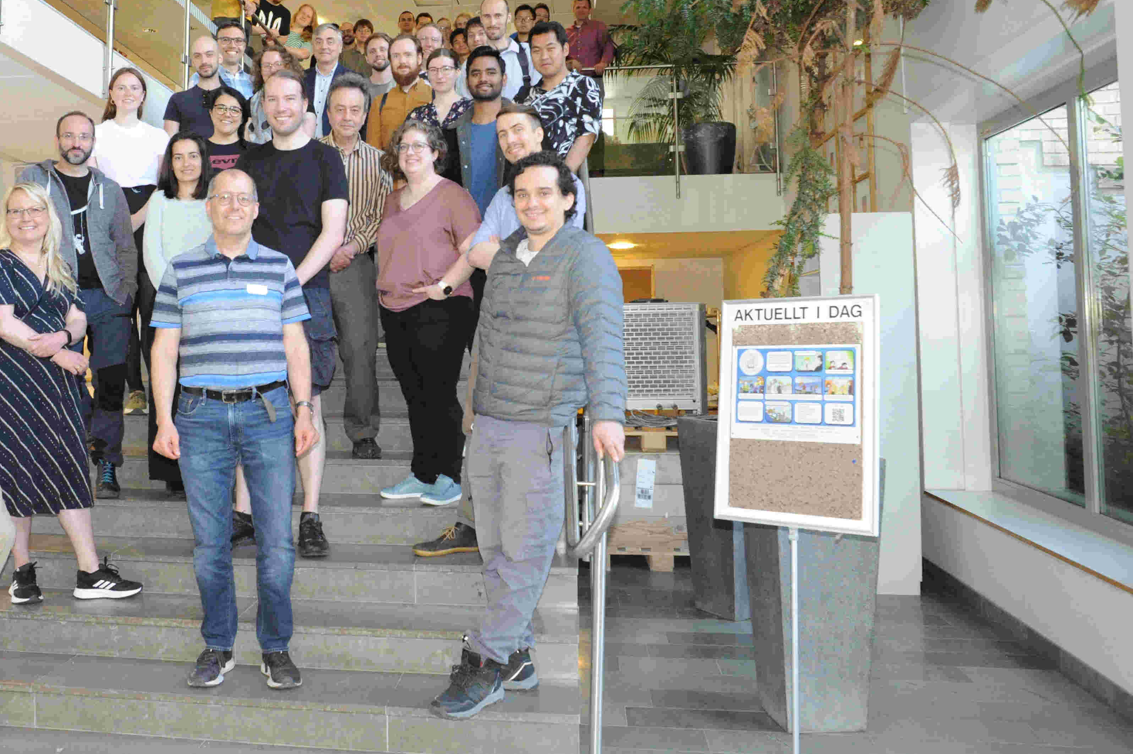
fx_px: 1006
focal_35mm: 32
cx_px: 420
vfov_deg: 40.6
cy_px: 257
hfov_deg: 58.0
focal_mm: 24
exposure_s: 1/80
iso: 6400
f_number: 8
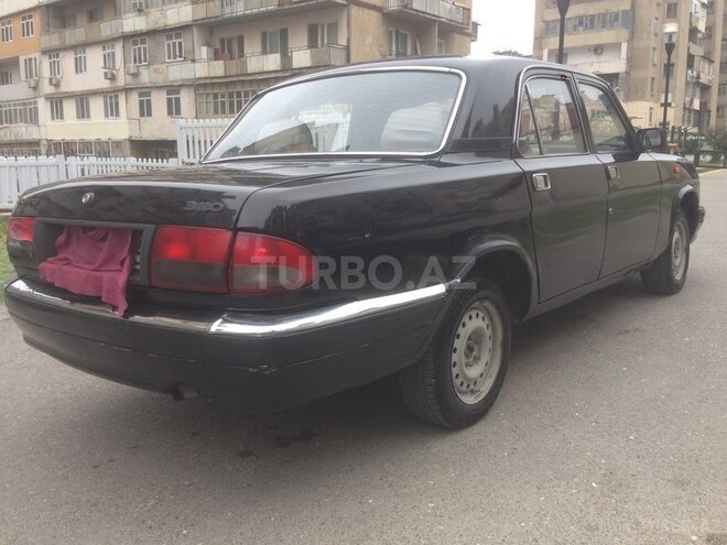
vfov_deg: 42.9
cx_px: 364
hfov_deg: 55.4
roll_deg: -0.8
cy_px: 272
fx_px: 693
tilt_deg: -8.8
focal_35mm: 33
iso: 50
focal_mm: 4.12
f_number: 2.4
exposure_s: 1/139
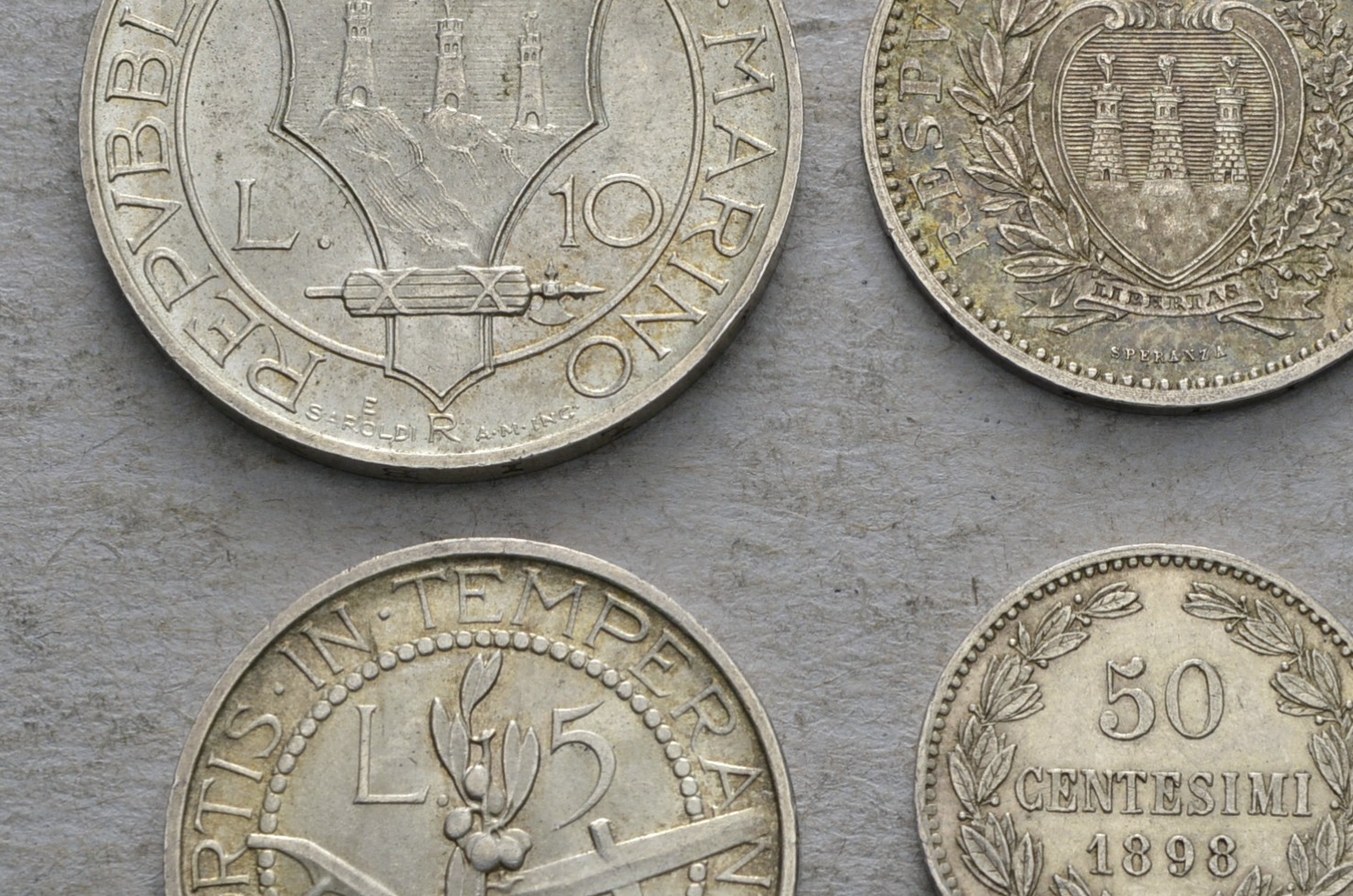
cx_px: 796
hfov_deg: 15.0
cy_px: 469
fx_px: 5131
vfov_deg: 10.0
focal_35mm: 137
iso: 400
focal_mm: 55
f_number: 14
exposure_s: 1/200
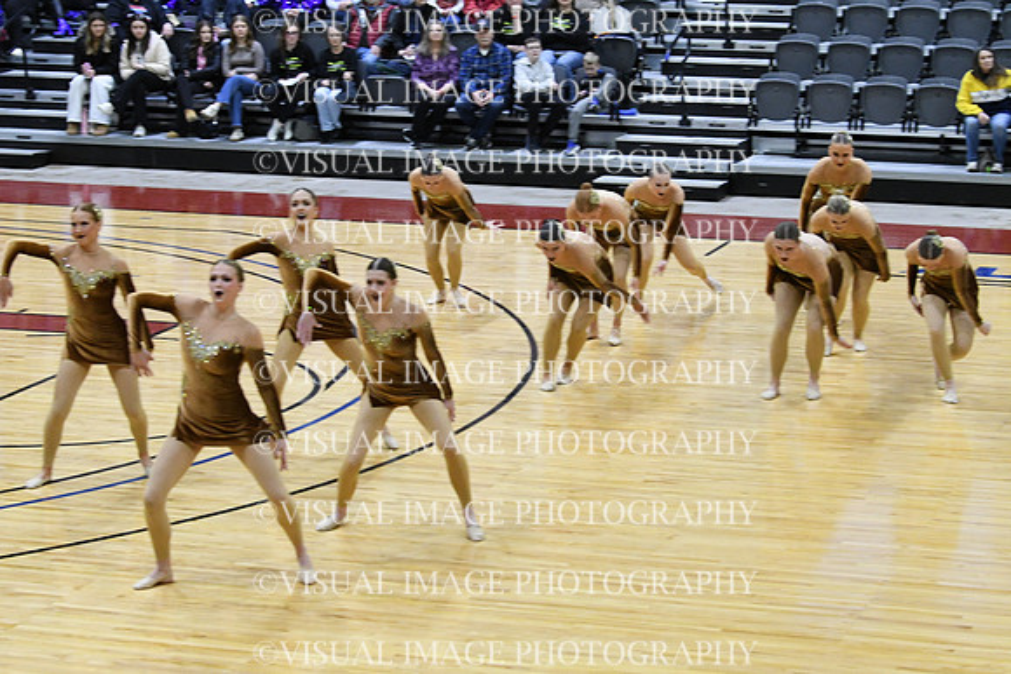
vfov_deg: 13.0
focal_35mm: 105
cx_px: 506
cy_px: 337
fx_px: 2949
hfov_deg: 19.5
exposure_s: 1/400
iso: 5000
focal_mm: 70
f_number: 4
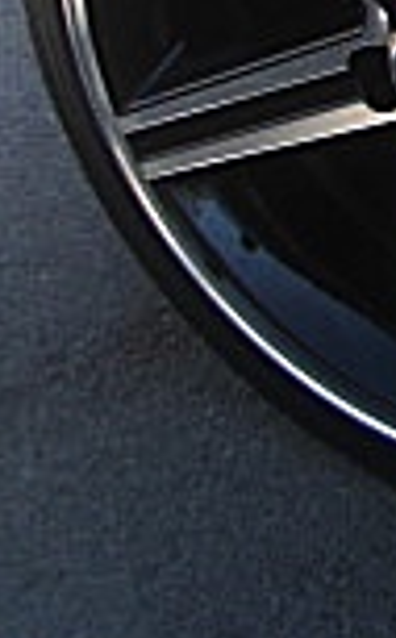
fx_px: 2776
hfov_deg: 7.4
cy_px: -242
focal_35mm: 160
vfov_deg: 12.6
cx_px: 1059
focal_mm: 6.3
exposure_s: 1/100
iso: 50
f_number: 2.8
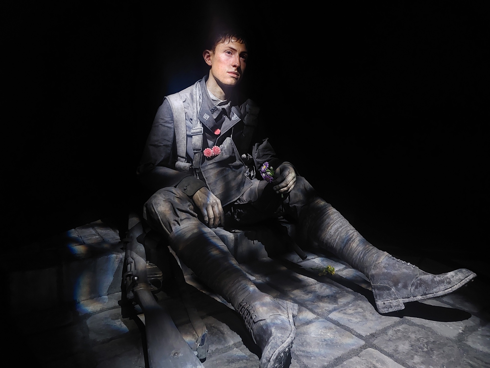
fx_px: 326
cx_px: 245
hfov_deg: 73.9
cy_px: 184
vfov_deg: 58.9
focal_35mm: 23
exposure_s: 1/30
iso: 400
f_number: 1.8
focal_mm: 5.06
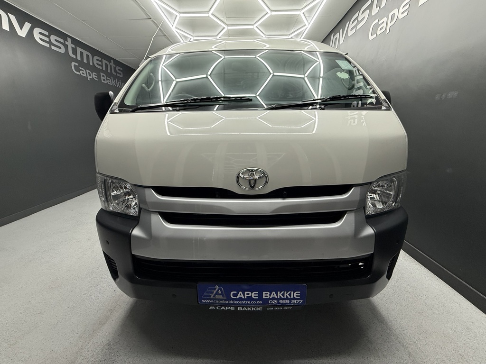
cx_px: 243
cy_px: 182
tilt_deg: -13.7
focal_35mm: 14
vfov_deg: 85.7
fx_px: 197
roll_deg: +1.3
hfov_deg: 102.1
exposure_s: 1/100
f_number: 2.2
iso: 200
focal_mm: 2.22
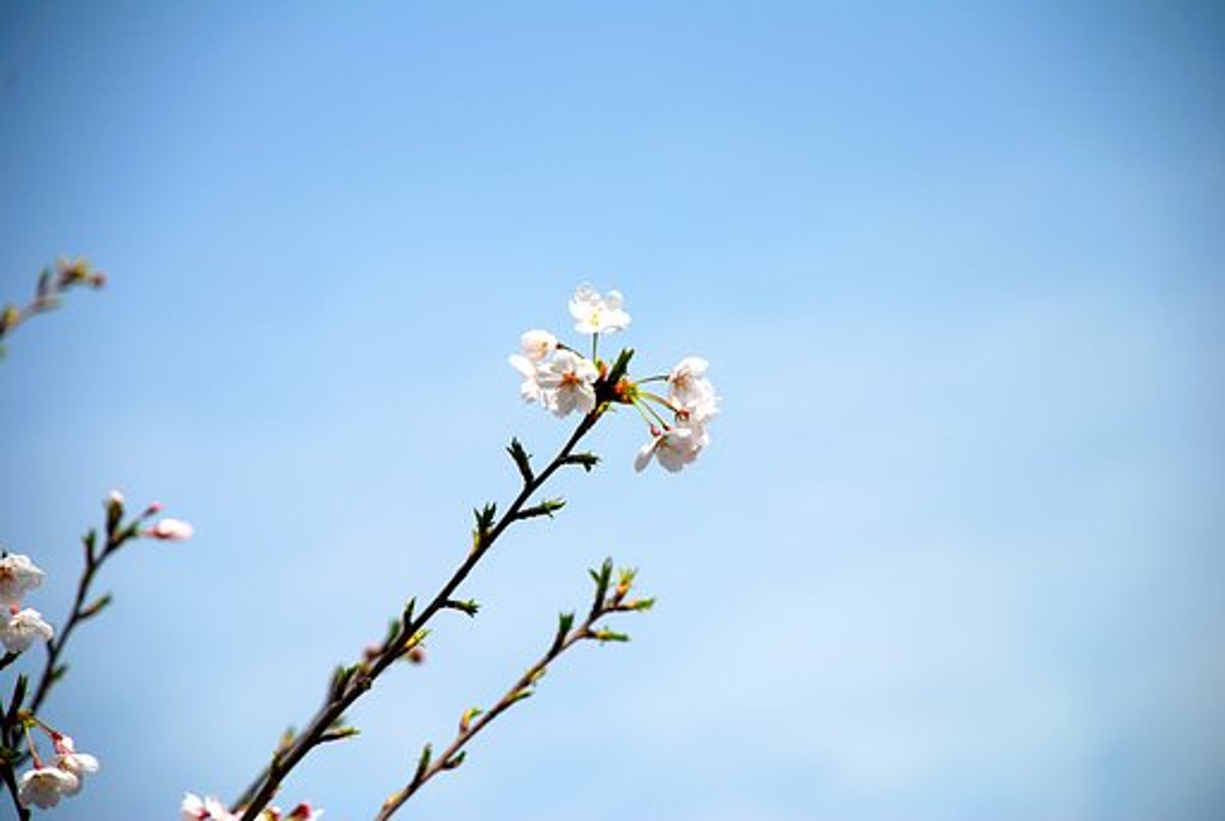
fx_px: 6900
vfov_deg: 6.8
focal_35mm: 202
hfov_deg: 10.1
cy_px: 410
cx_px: 612
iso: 100
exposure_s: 1/640
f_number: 5.6
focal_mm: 135
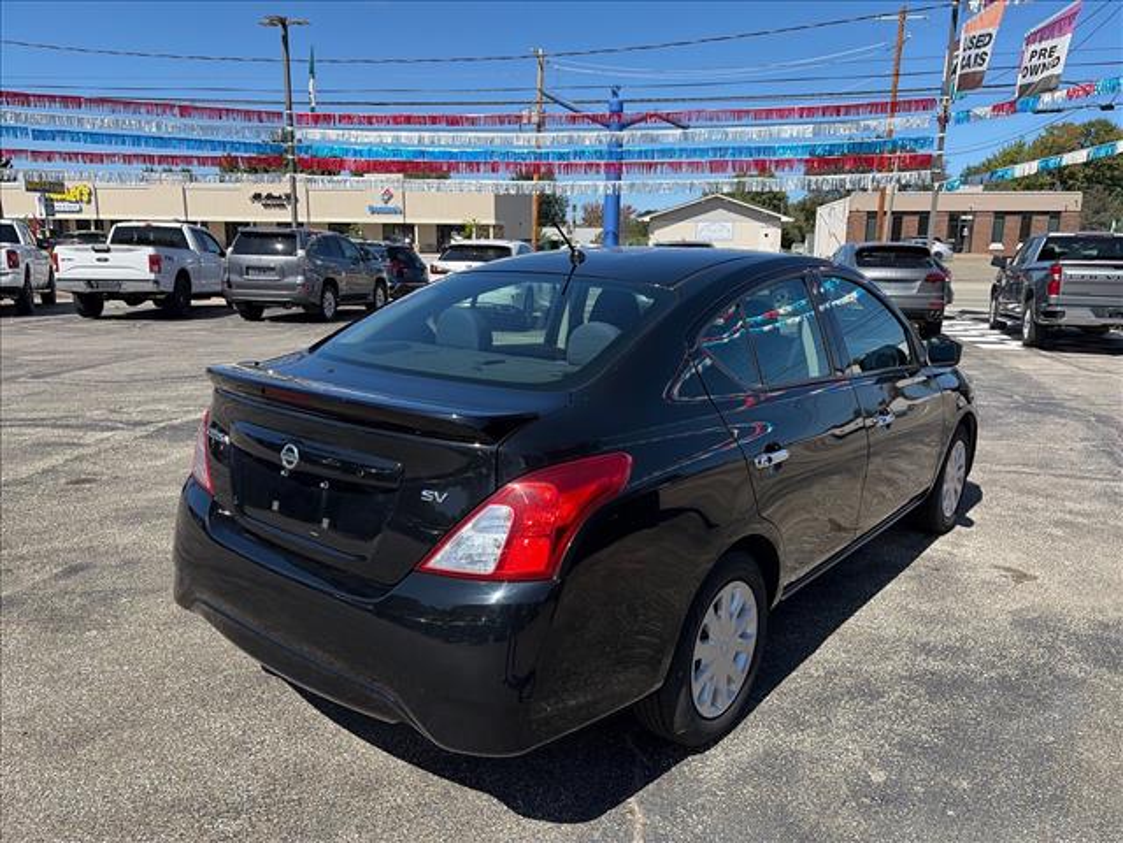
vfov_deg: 53.1
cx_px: 562
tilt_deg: -13.3
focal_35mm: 26
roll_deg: -1.0
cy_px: 422
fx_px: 843
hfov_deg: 67.3
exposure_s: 1/3125
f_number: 1.6
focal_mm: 5.96
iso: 50
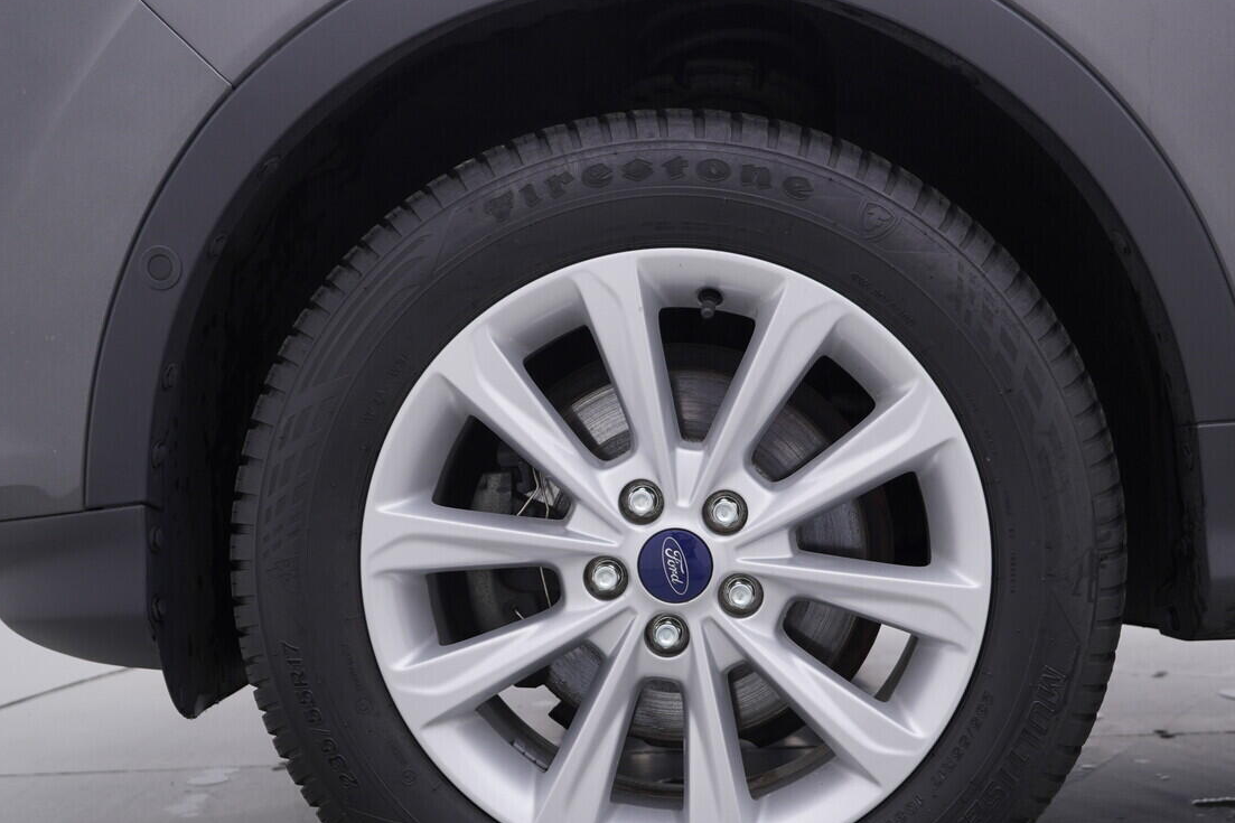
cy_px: 522
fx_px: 1612
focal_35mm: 47
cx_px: 724
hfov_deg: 41.8
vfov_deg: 28.5
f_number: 4
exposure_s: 1/80
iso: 125
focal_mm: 24
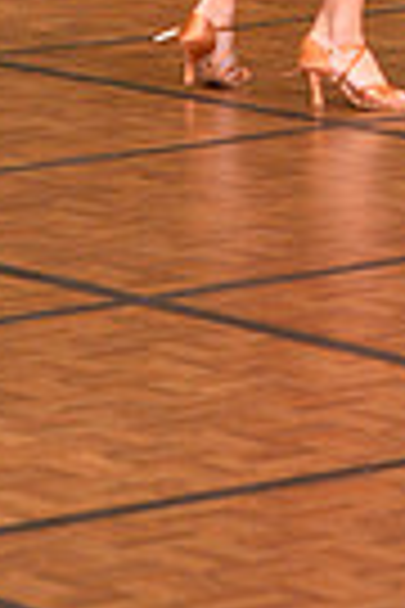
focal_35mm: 395
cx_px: 799
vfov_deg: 5.2
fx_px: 6665
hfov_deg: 3.5
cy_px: -455
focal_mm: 92
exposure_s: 1/200
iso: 2000
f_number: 5.6
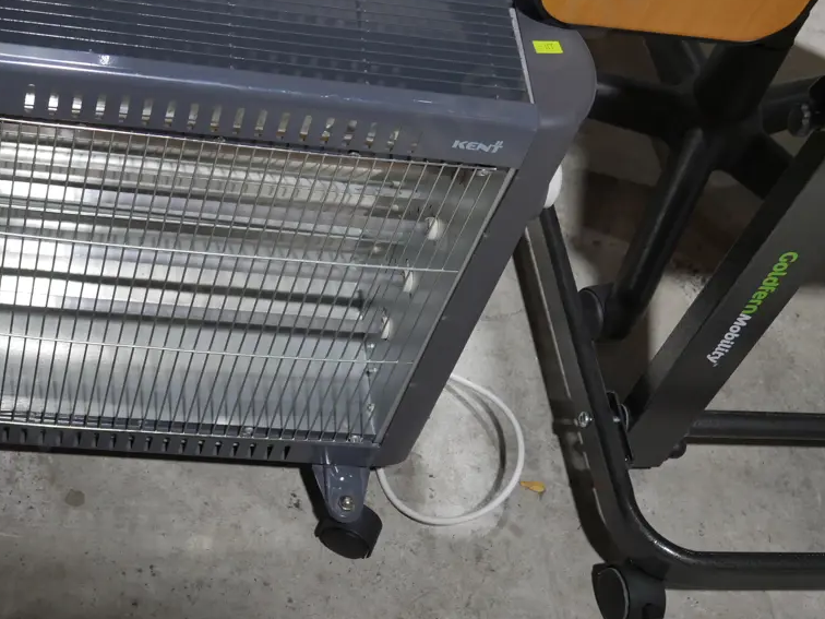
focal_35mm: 65
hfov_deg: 29.6
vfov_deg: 22.6
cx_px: 267
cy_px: 254
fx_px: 1549
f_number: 5.2
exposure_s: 1/125
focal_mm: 24
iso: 640
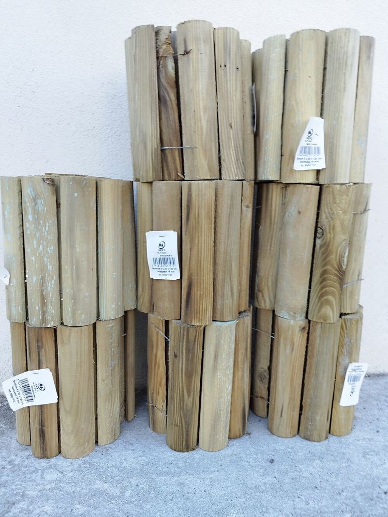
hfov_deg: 54.9
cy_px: 258
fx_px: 374
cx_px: 194
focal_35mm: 25
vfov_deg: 69.4
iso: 60
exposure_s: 1/100
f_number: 1.89
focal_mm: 5.95
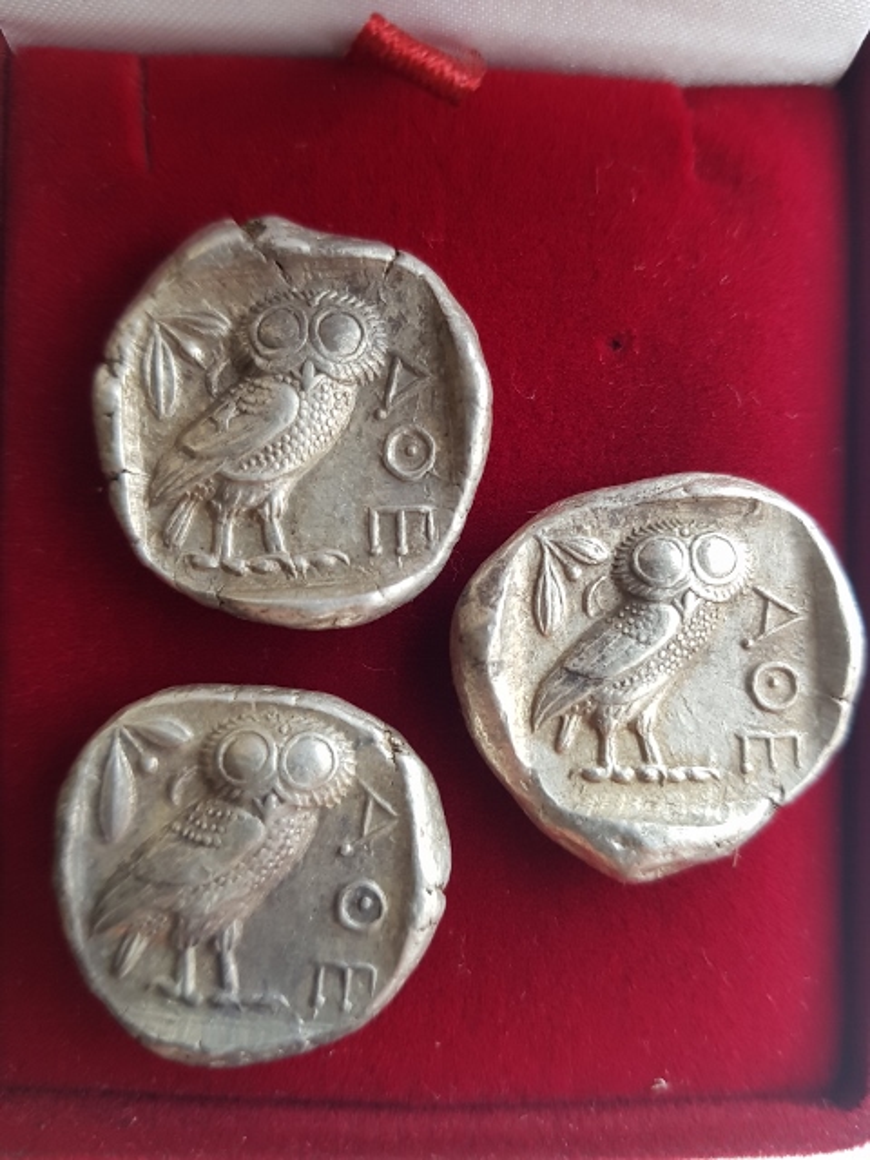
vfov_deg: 67.3
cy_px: 580
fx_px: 871
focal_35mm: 26
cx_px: 435
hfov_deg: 53.1
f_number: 1.7
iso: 160
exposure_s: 1/33
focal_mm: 4.2
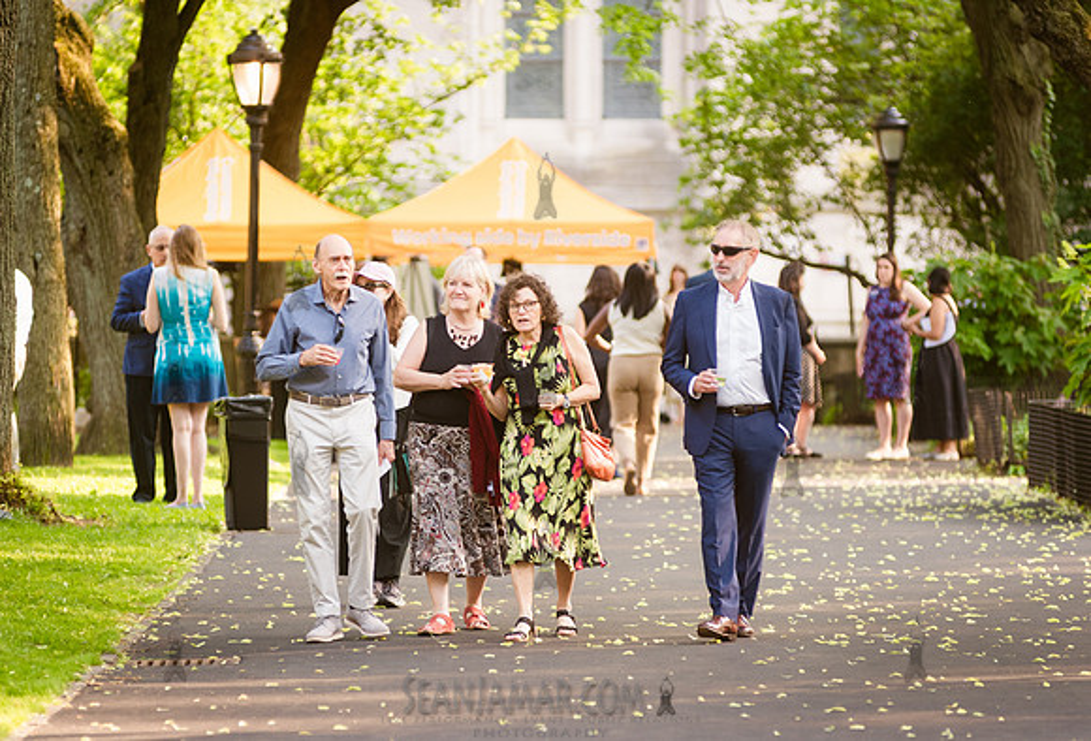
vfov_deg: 5.6
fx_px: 7511
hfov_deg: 8.3
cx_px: 474
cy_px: 418
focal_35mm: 246
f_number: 4
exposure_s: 1/200
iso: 500
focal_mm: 200
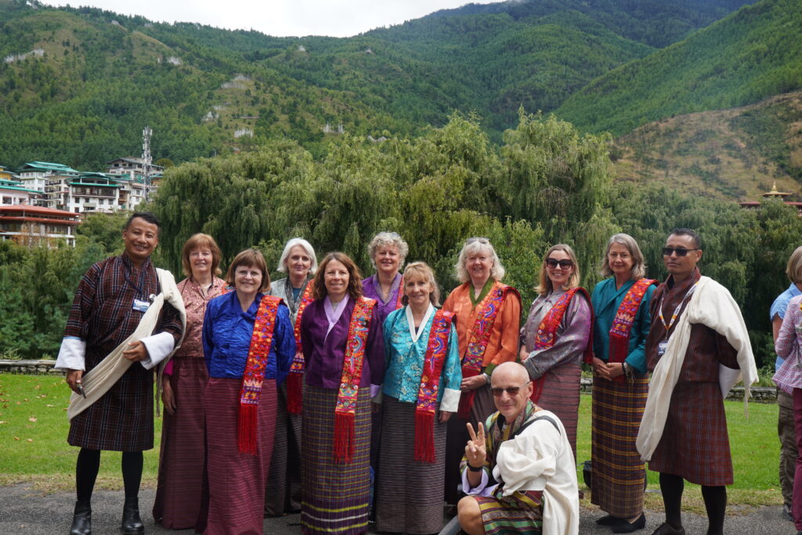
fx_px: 869
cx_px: 401
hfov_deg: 49.5
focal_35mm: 39
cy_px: 268
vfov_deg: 34.2
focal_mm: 26
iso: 125
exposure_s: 1/125
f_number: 9
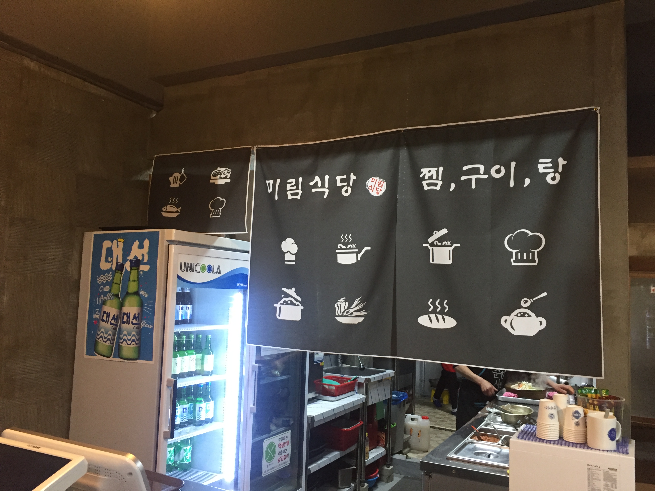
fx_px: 549
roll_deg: -1.5
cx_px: 328
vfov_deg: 48.2
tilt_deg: +4.4
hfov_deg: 61.7
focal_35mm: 29
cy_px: 246
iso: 160
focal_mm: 4.15
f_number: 2.2
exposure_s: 1/30
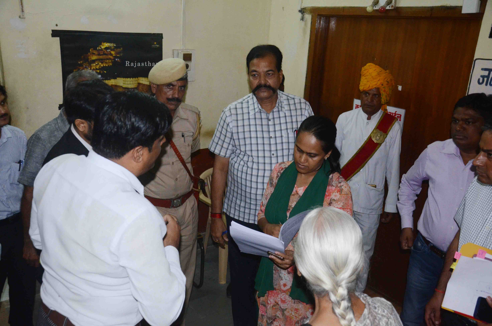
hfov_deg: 57.3
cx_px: 246
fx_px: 450
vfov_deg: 39.8
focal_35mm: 33
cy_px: 163
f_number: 5.6
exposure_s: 1/125
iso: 2000
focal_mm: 22
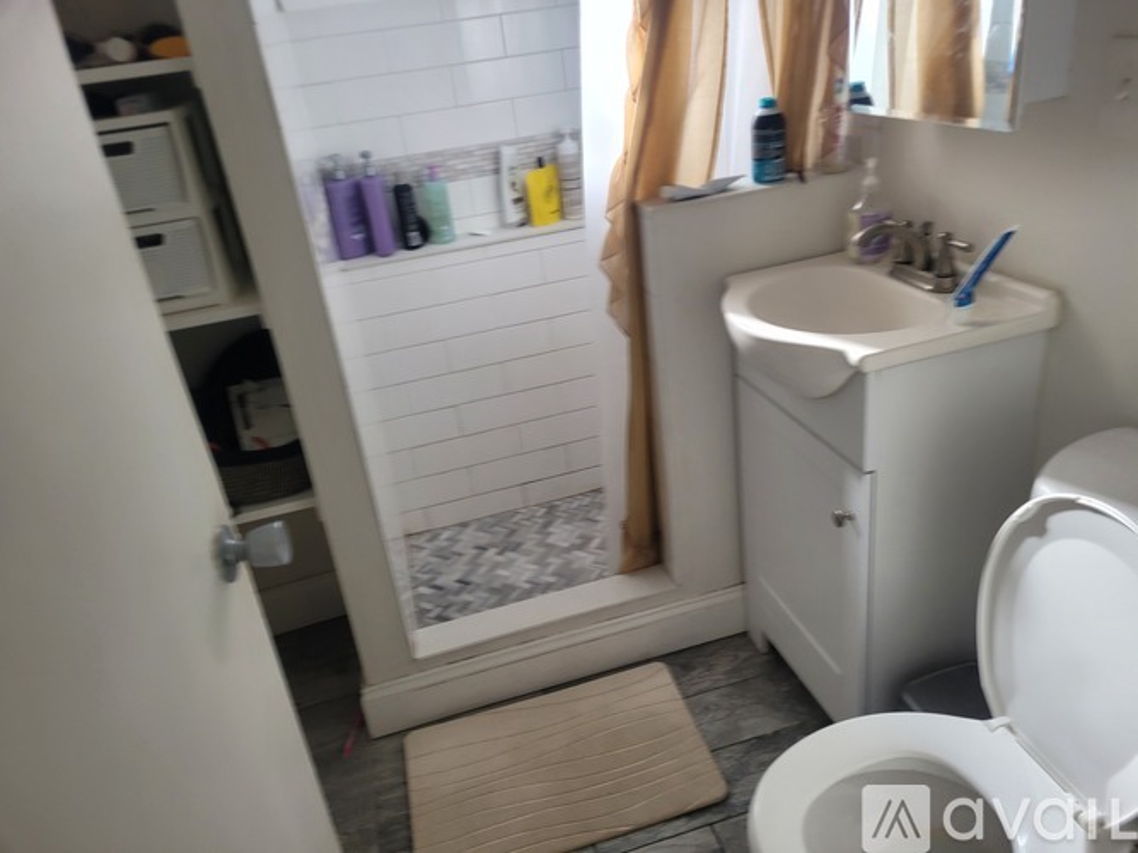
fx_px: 855
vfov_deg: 53.0
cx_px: 569
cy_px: 426
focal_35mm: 26
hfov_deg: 67.3
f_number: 1.8
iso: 100
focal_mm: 5.4
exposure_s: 1/120
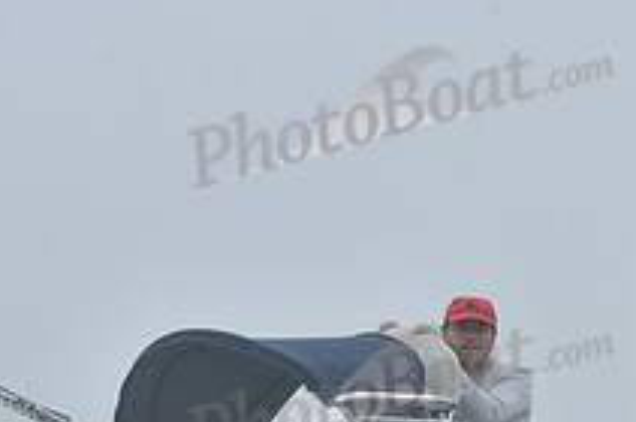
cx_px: 772
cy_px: 502
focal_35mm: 270
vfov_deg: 5.1
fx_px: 4763
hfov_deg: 7.6
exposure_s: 1/800
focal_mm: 98
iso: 250
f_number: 9
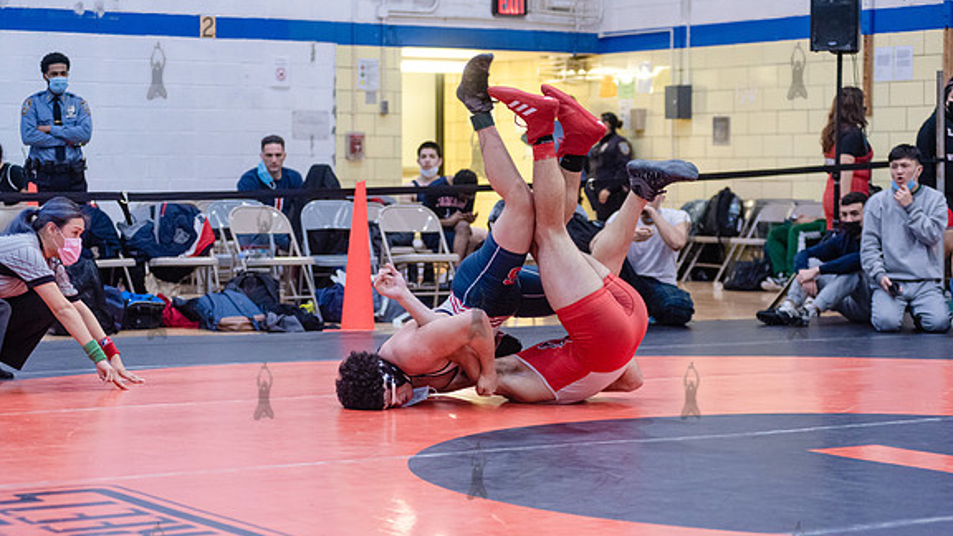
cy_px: 310
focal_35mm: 87
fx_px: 2198
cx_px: 476
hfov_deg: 24.5
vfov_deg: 13.9
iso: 4000
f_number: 3.5
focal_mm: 80
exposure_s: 1/400
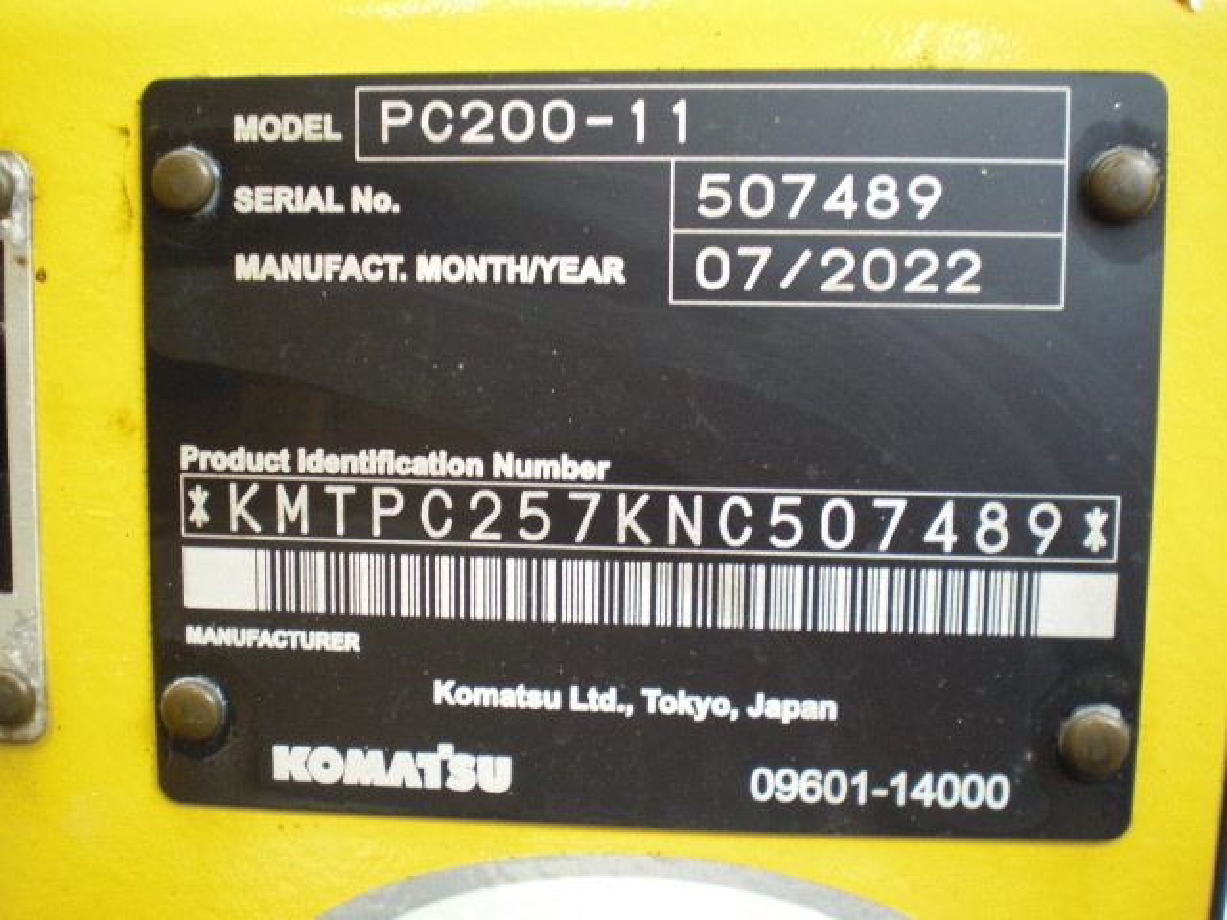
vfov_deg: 37.7
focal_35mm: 38
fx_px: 1347
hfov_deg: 49.0
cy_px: 460
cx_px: 614
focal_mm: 6.3
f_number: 3.1
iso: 200
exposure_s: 1/60
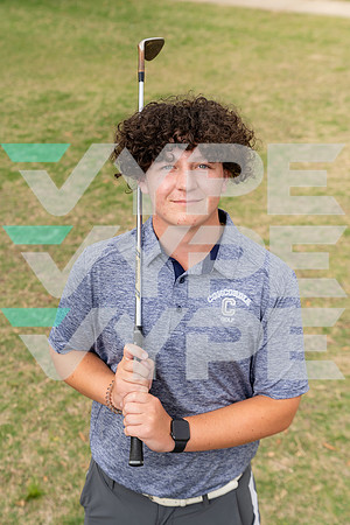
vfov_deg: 35.1
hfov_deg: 23.8
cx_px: 175
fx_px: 831
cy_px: 262
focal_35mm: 57
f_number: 4.5
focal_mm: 57
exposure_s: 1/250
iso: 160
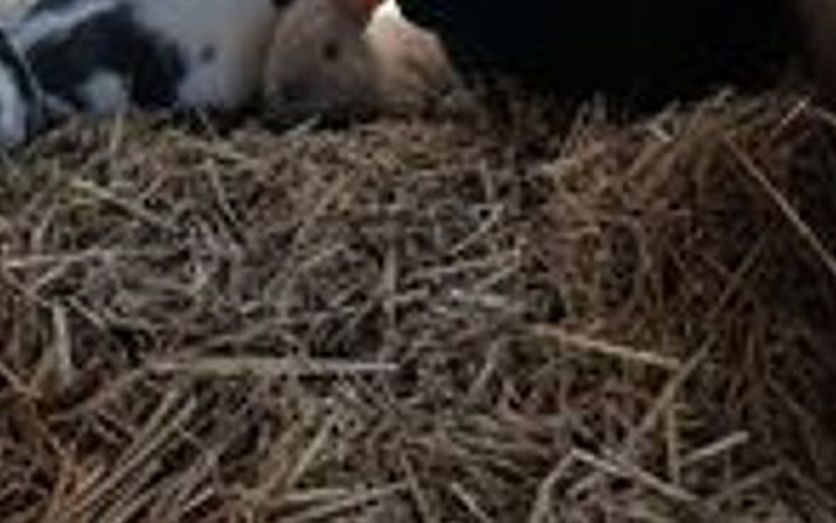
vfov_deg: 31.5
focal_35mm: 39
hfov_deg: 50.4
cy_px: 68
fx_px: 889
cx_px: 423
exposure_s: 1/50
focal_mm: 3.98
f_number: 1.8
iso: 80
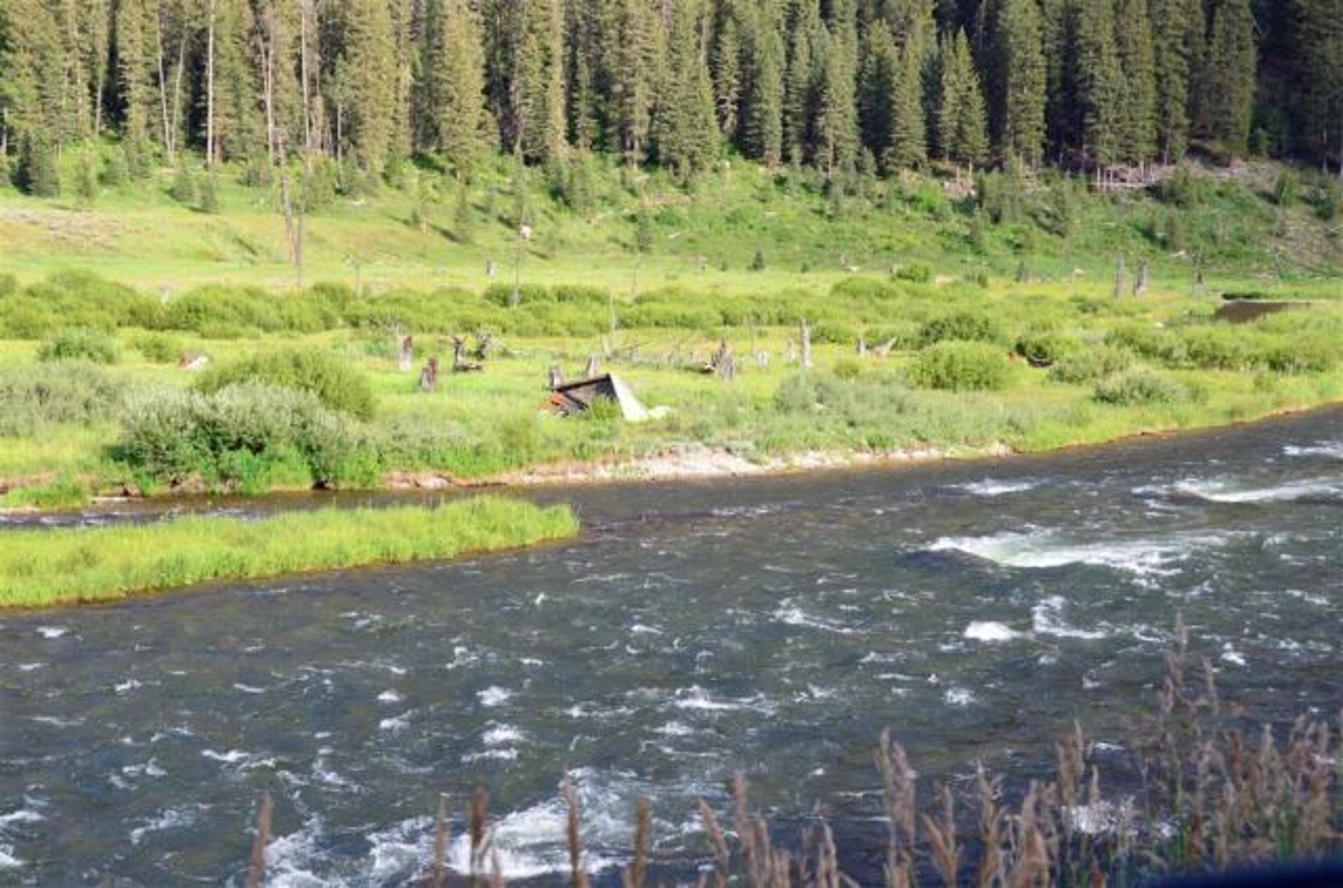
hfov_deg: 30.6
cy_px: 444
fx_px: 2455
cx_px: 672
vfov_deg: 20.5
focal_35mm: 66
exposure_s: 1/250
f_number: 8
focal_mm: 44
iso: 200
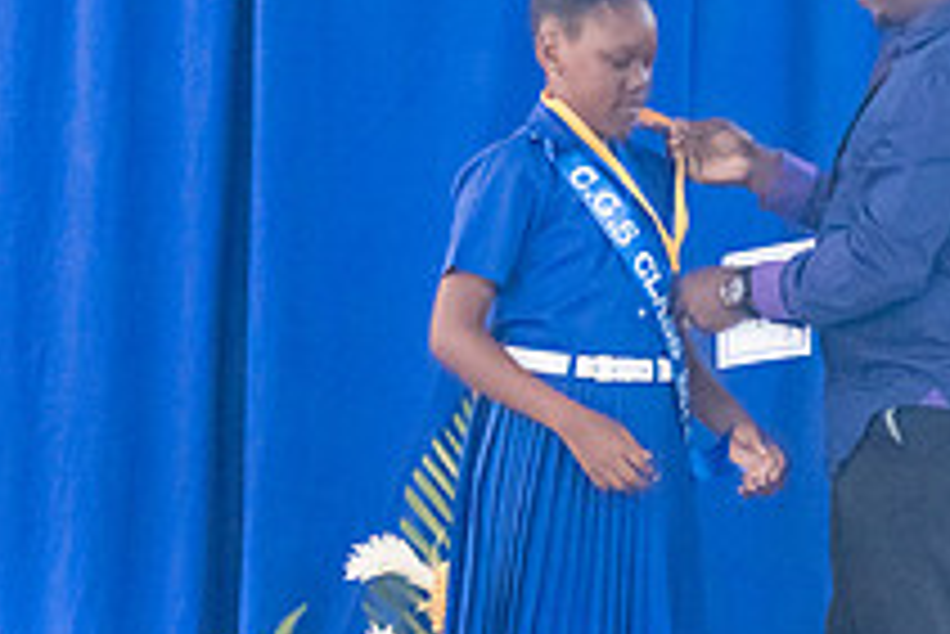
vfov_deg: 3.1
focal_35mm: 440
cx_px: 540
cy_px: 380
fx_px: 11619
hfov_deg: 4.7
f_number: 6.3
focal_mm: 160
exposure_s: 1/200
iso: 25600
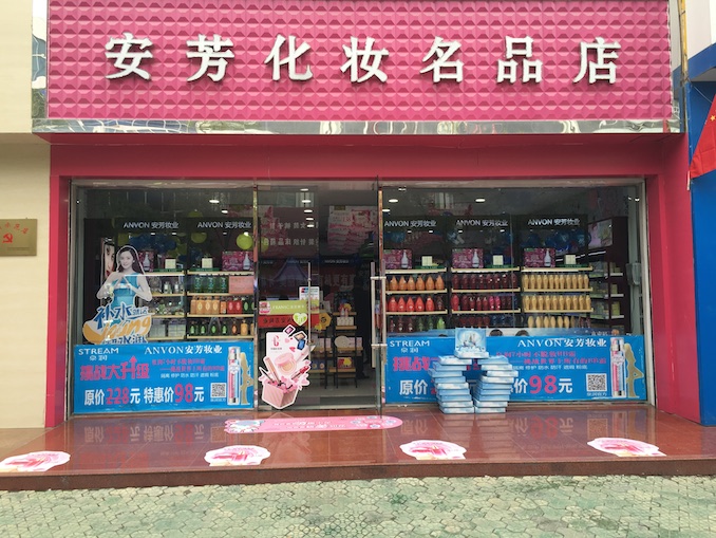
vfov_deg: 48.3
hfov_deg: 61.6
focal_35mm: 29
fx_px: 600
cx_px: 358
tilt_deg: +4.2
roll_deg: -0.1
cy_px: 269
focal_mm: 4.15
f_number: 2.2
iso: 25
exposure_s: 1/108
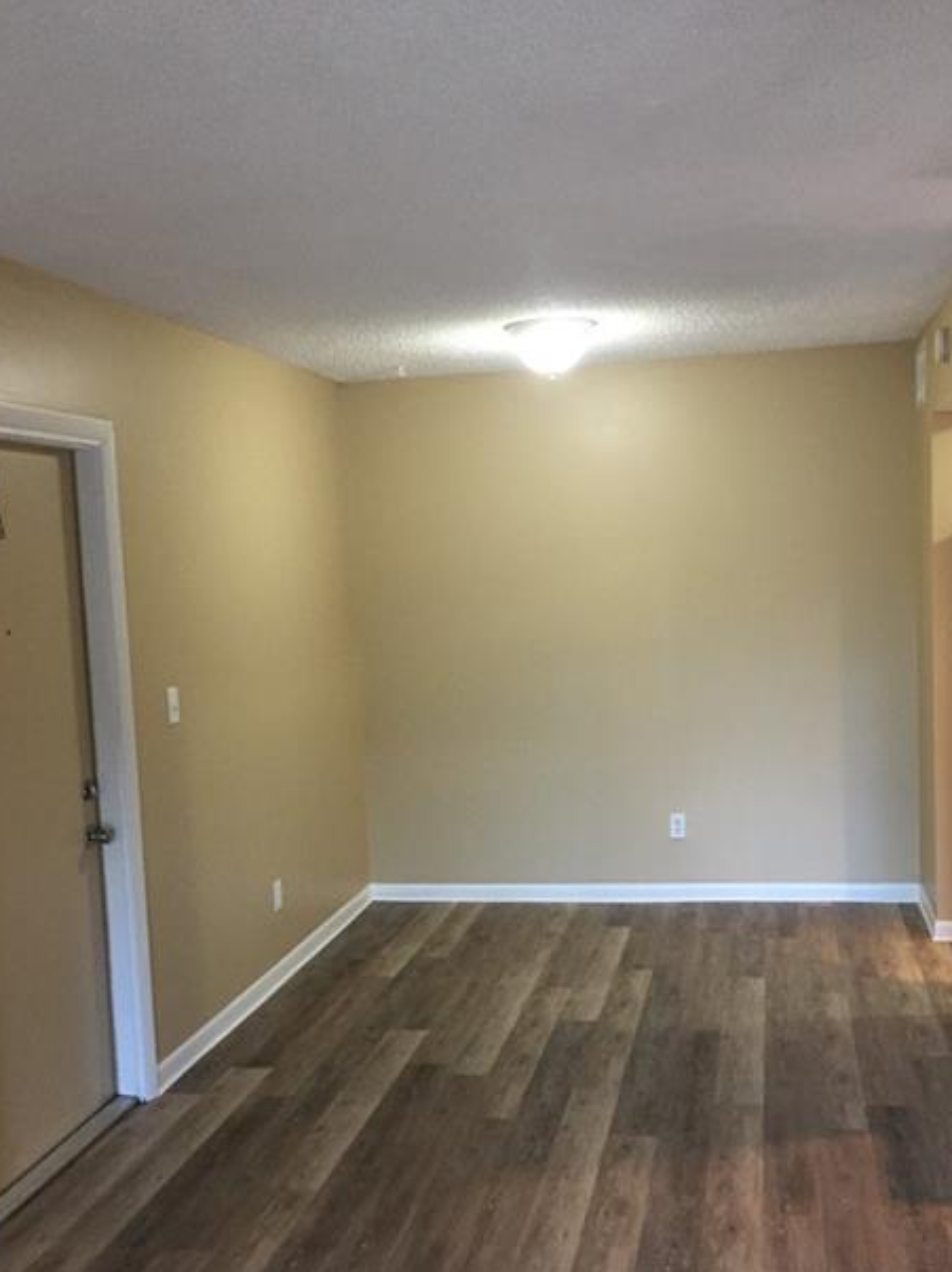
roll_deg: +3.3
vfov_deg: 50.1
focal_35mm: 37
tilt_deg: -5.5
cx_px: 517
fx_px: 1358
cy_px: 706
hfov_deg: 38.6
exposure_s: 1/30
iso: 160
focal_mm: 4.15
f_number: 2.2
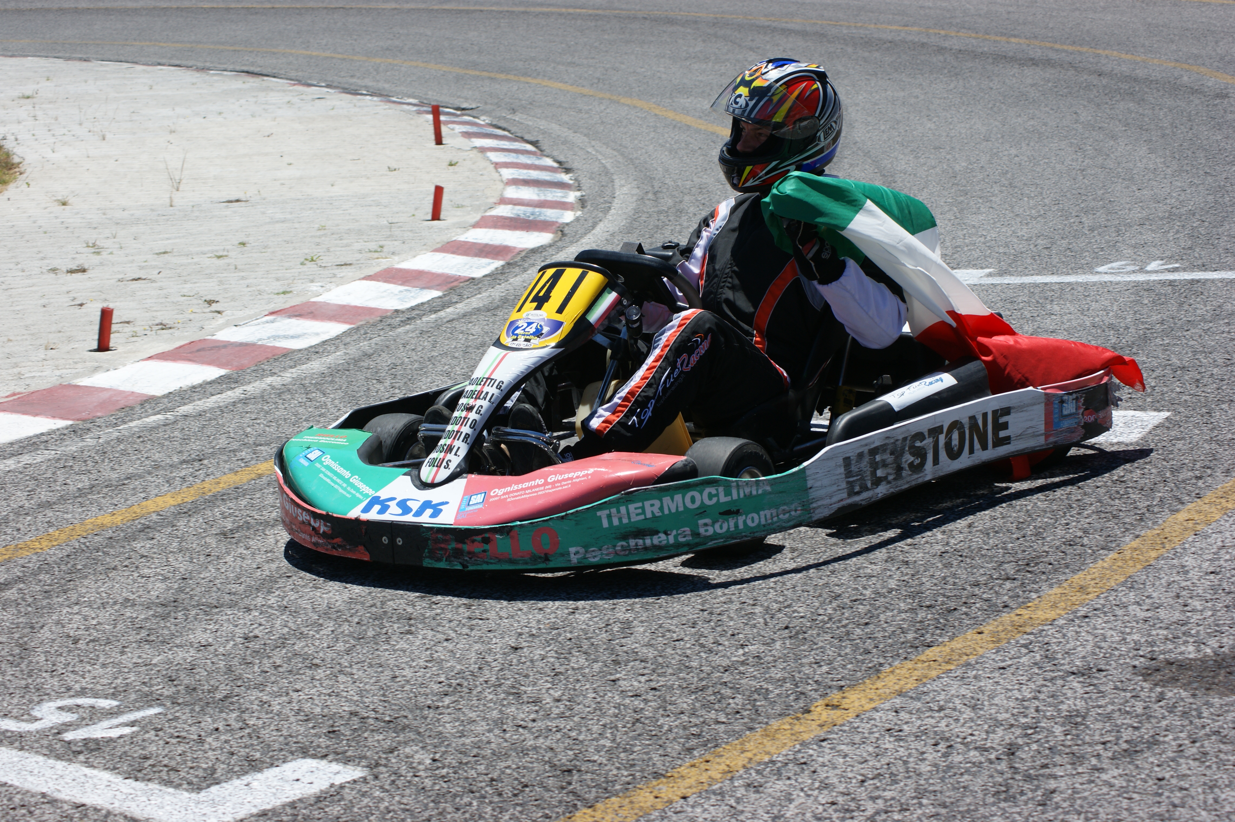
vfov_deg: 16.5
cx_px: 618
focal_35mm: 82
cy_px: 411
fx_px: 2828
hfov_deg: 24.6
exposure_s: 1/320
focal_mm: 55
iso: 100
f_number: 8
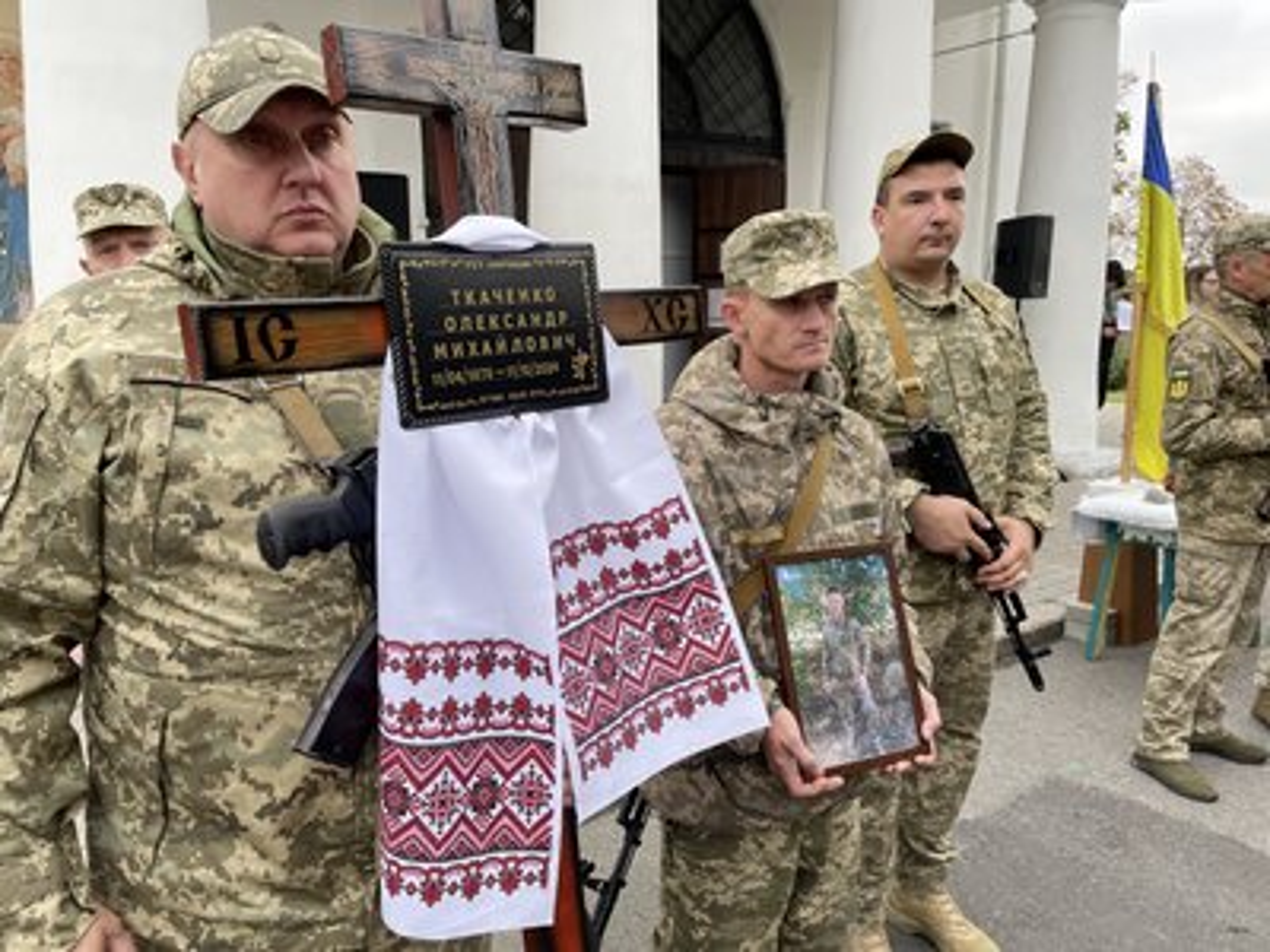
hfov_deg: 67.3
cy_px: 476
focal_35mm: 26
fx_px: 954
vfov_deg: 53.1
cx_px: 635
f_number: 1.6
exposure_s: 1/326
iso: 32
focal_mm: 4.2
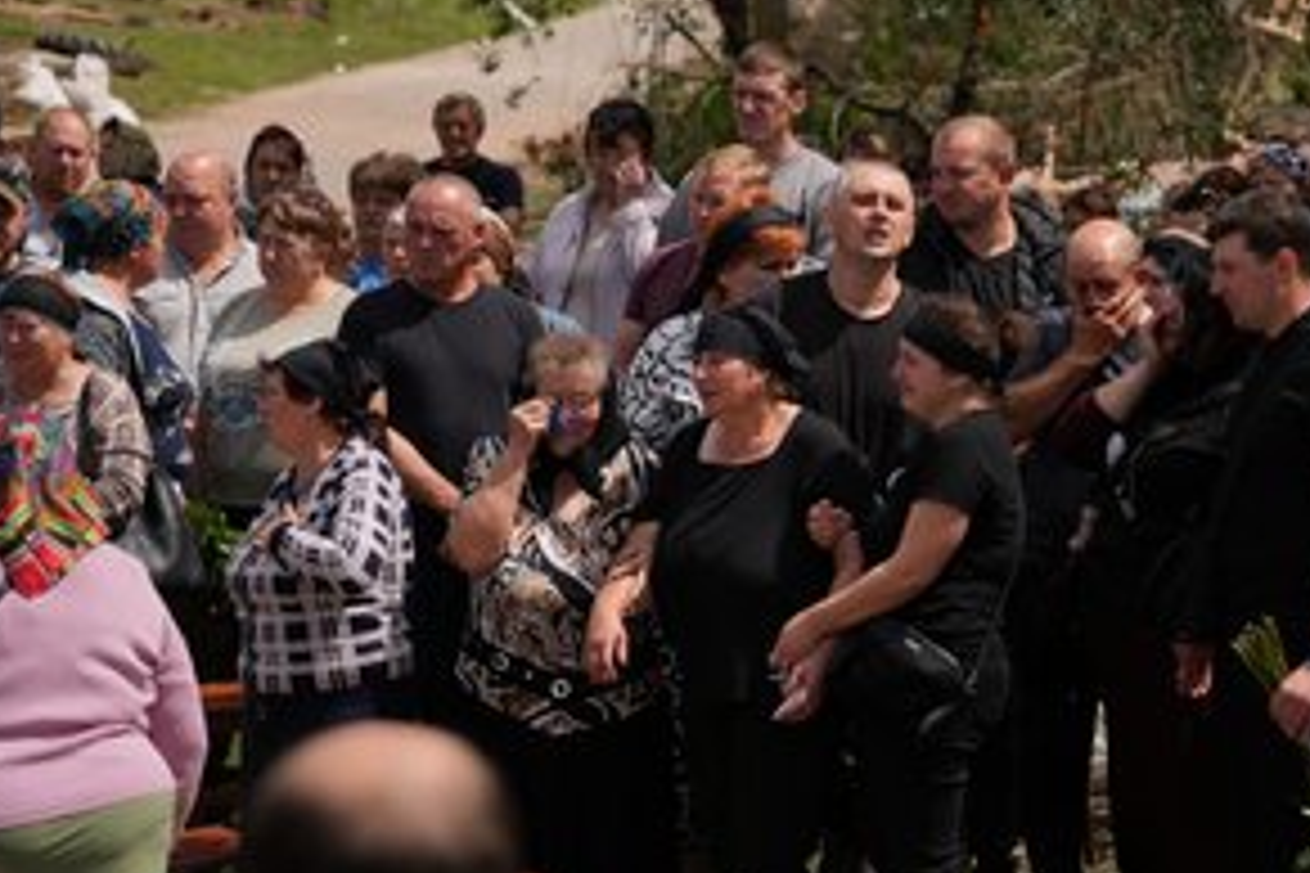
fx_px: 6004
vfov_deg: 8.3
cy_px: 493
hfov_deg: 12.5
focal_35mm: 165
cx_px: 725
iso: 100
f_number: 5
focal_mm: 120
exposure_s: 1/1250
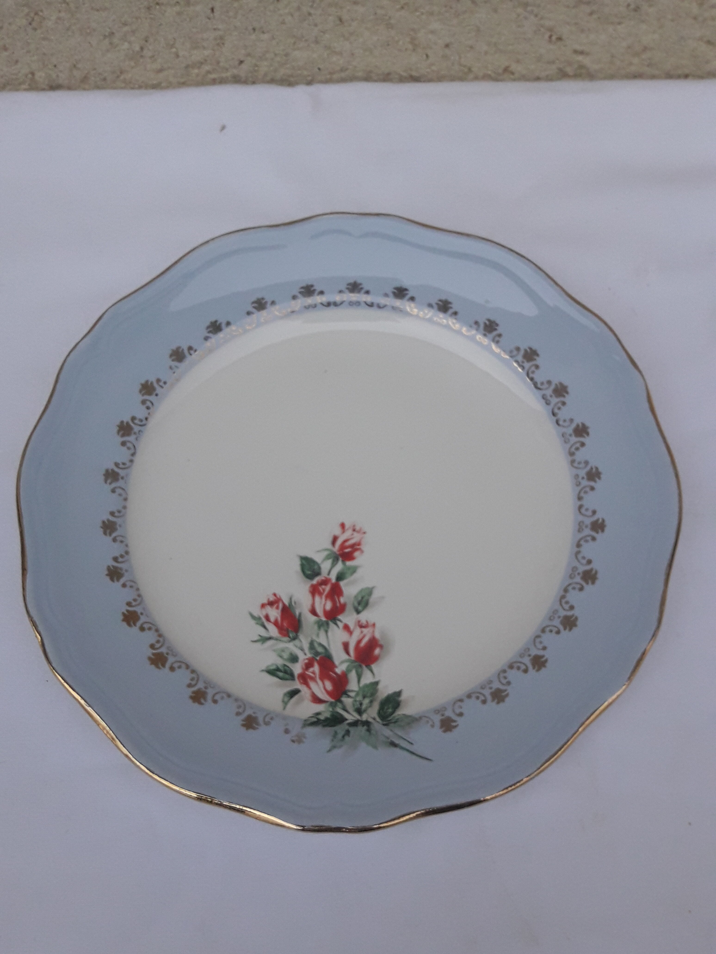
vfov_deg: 63.4
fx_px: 772
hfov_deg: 49.7
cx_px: 358
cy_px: 477
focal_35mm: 28
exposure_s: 1/33
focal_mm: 3.7
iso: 100
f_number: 1.9
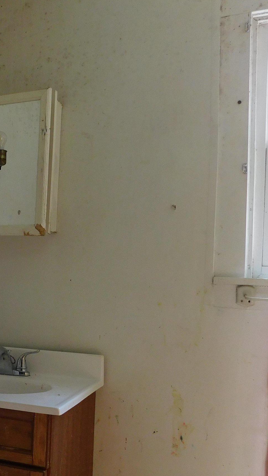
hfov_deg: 24.7
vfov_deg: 45.3
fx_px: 569
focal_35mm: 45
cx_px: -28
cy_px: 277
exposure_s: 1/30
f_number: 3
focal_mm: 4
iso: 180
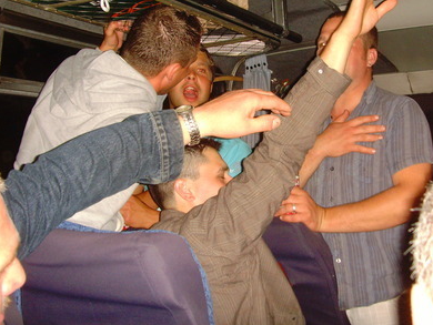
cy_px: 135
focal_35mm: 50
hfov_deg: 37.9
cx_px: 273
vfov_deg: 29.1
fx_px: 626
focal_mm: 6.6
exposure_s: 1/45
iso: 240
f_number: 3.5
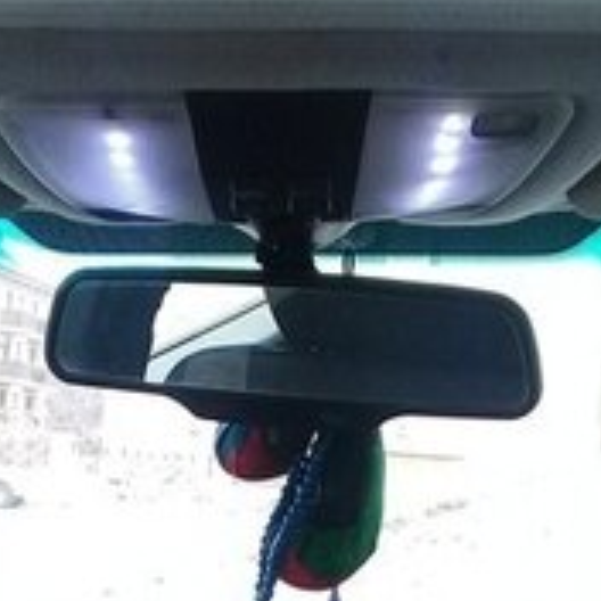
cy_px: 736
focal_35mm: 103
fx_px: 2023
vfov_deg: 16.2
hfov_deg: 16.8
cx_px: 143
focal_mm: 3.3
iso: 64
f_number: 2.2
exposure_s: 1/108
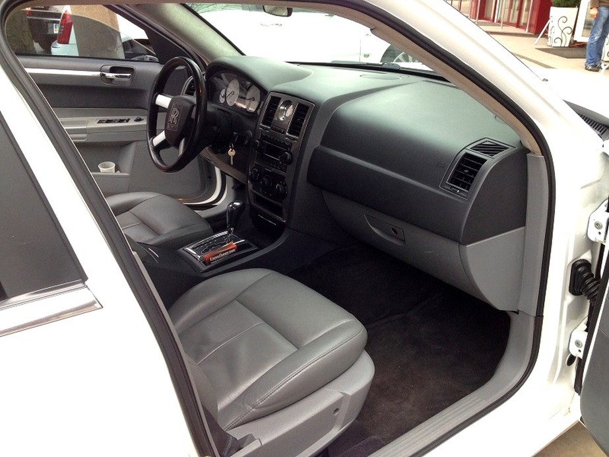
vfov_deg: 40.7
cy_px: 228
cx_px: 304
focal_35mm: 35
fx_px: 616
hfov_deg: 52.6
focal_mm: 4.28
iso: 100
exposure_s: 1/188
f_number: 2.4
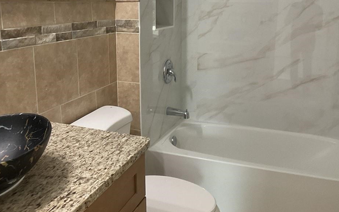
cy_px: 72
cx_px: 171
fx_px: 490
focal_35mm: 53
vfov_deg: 24.3
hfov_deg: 38.2
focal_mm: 3
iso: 125
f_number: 1.8
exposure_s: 1/60
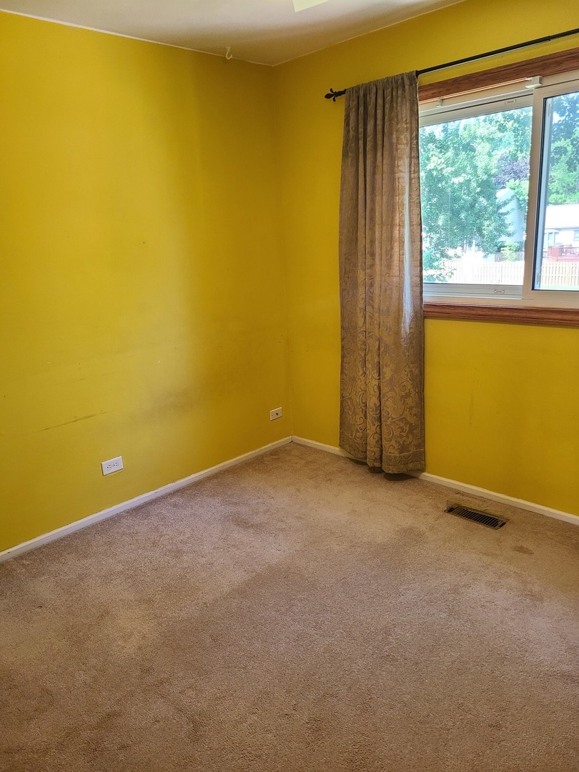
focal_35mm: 26
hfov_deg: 53.1
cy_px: 386
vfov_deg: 67.3
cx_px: 290
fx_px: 580
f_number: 1.8
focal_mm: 5.4
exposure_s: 1/60
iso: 160
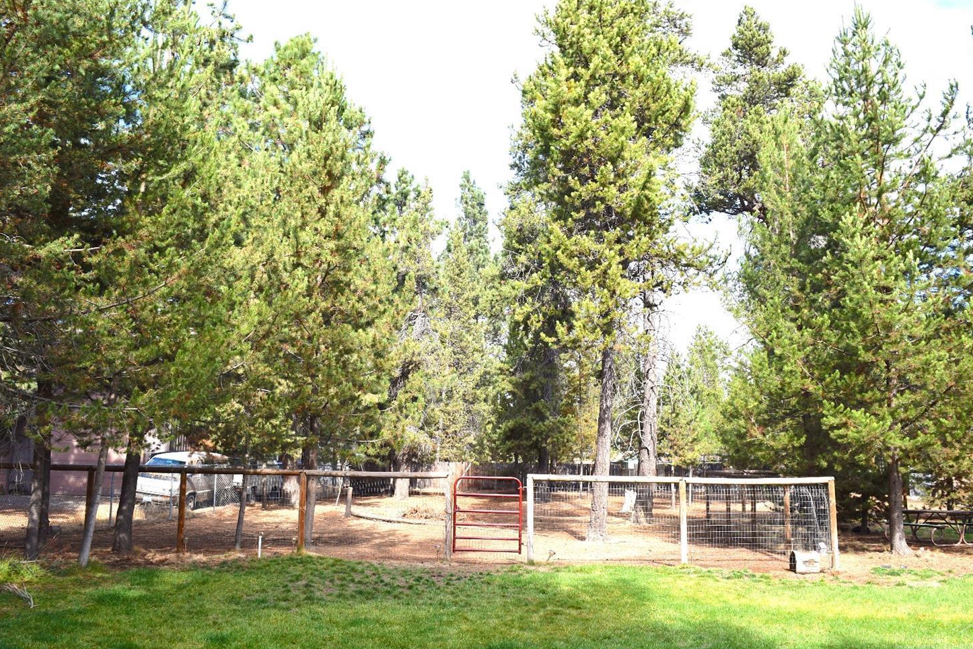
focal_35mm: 28
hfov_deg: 65.5
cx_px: 491
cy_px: 329
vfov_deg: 46.4
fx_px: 757
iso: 200
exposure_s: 1/250
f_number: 8
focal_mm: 18
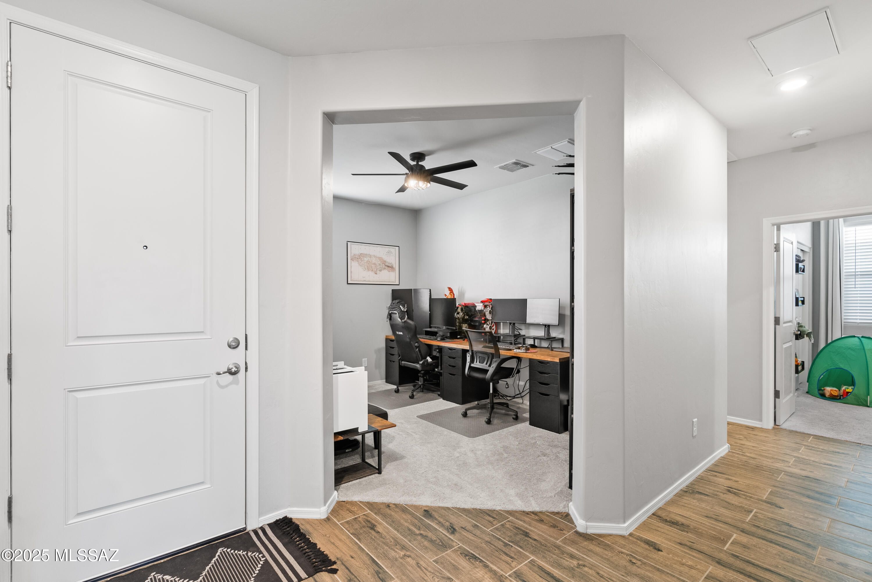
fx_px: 388
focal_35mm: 16
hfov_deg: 96.7
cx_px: 436
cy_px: 291
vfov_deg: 73.8
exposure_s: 2.5
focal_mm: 16
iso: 400
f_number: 8
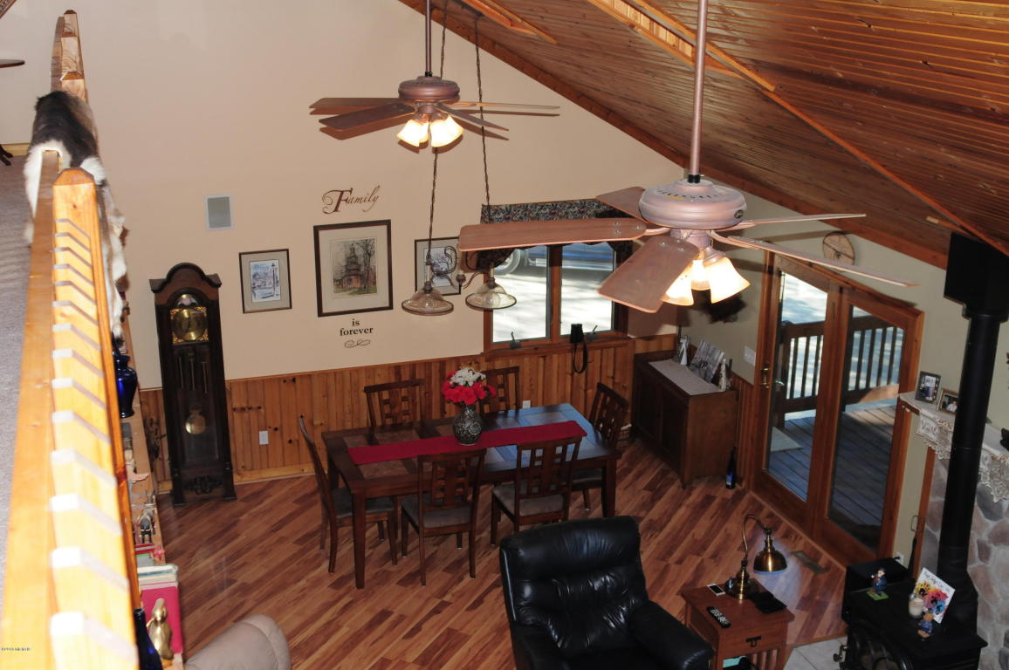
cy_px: 335
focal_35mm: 42
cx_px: 504
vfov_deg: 31.8
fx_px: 1176
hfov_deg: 46.4
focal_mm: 28
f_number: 6.3
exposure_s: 1/250
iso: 800
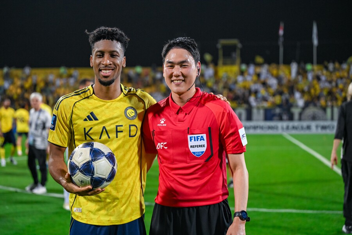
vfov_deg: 19.5
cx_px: 176
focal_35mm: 70
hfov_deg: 28.8
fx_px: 684
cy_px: 118
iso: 3200
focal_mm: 70
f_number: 2.8
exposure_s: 1/2000
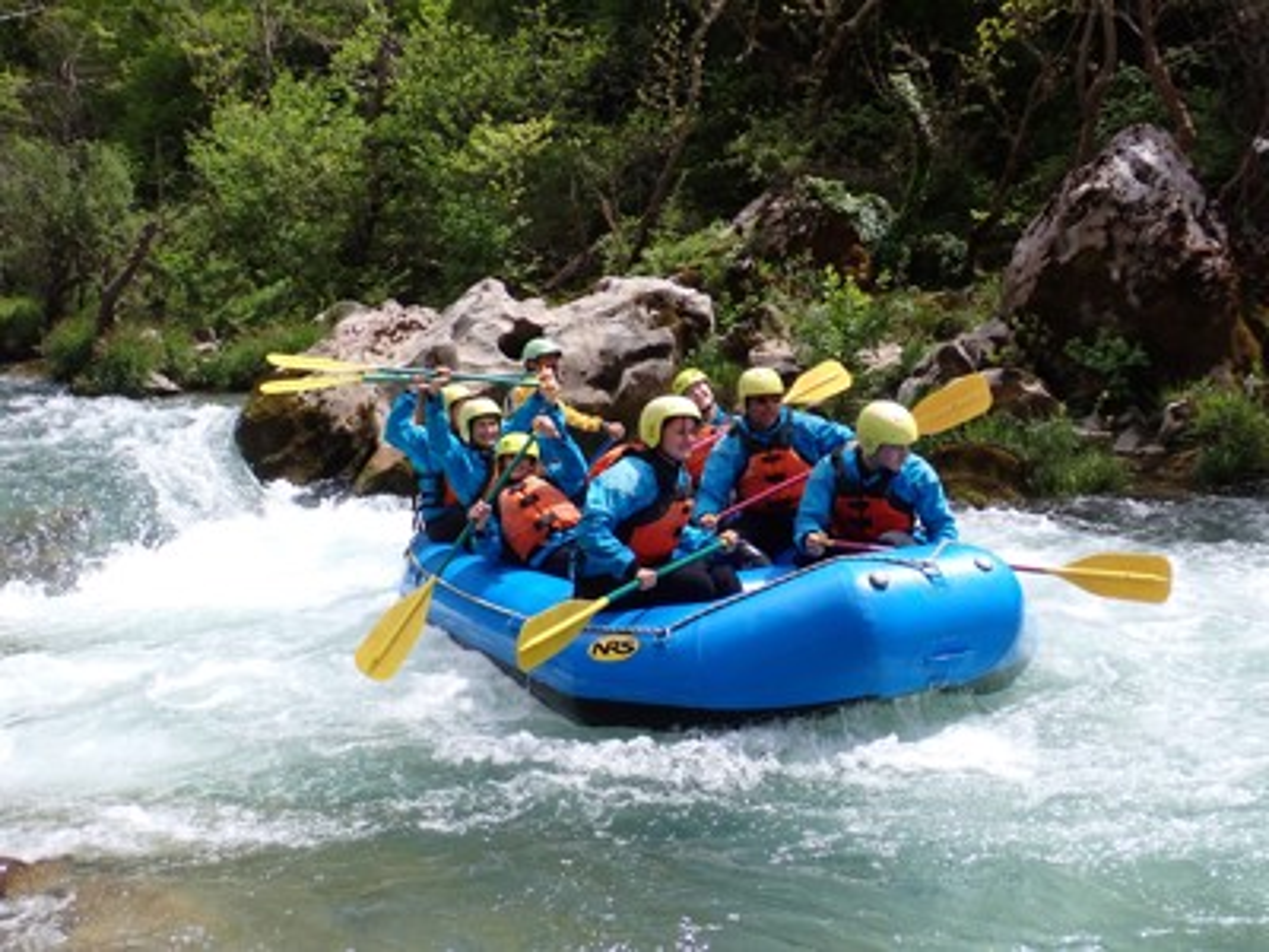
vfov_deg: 37.7
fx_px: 1393
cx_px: 634
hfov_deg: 49.0
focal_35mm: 38
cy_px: 476
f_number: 3.5
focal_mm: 6.83
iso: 200
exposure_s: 1/1250
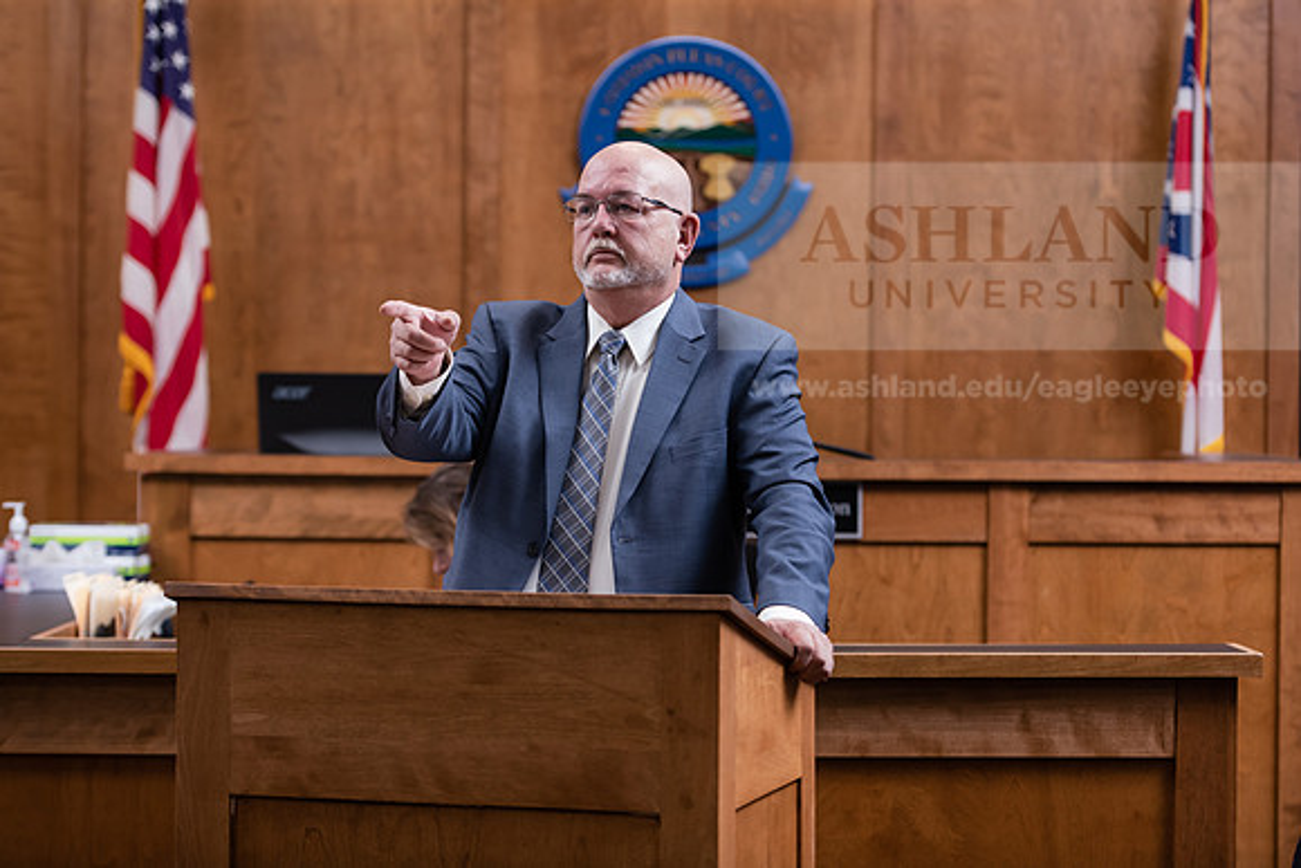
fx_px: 3253
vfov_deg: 15.2
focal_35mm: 90
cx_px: 650
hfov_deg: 22.6
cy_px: 434
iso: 1000
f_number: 3.2
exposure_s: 1/160
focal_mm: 90
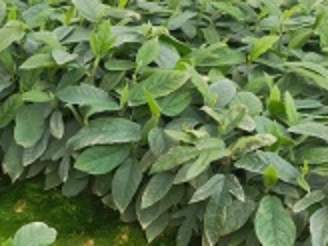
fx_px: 1251
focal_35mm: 132
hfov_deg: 13.8
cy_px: 238
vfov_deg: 11.1
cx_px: -204
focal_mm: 5.52
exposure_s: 1/200
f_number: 1.9
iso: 100
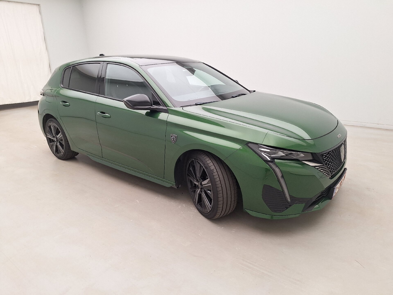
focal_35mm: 23
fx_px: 261
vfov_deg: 58.9
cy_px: 148
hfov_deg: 73.9
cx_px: 196
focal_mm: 5.54
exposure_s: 1/100
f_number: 1.8
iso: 64
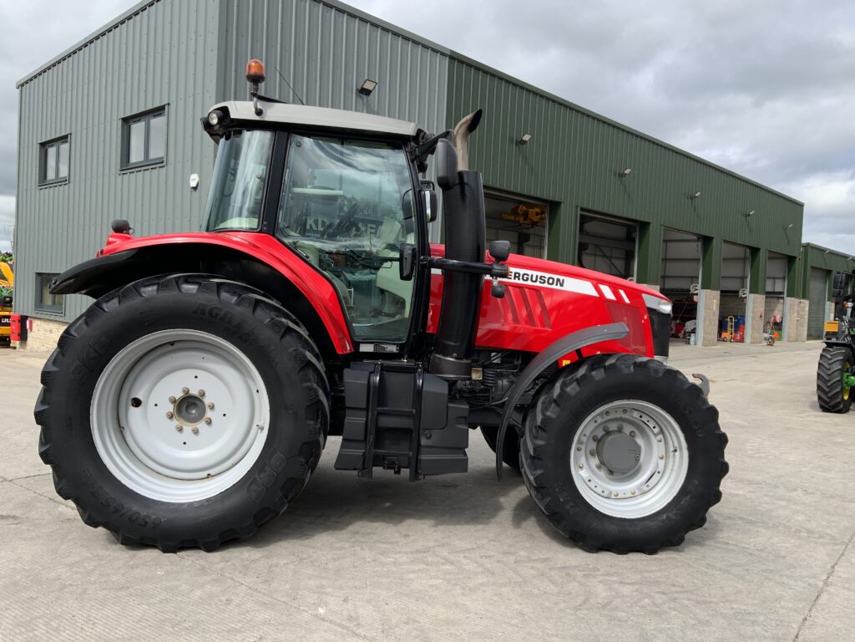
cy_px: 321
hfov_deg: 61.7
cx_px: 428
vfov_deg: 48.2
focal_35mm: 29
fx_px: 716
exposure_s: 1/1076
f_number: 1.8
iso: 16
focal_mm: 3
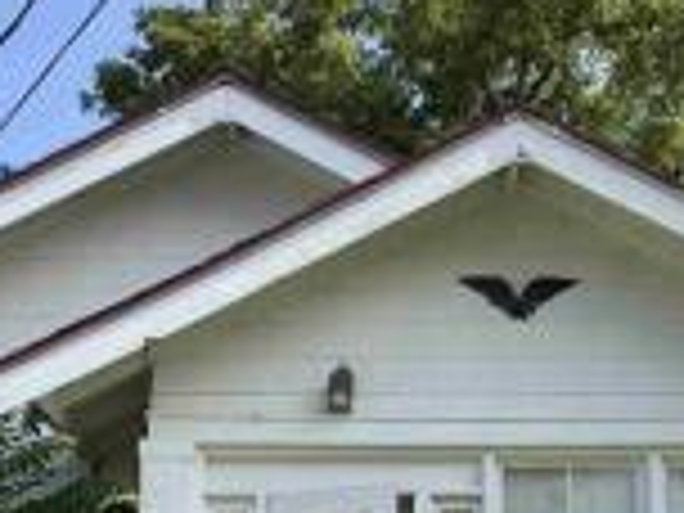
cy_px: 580
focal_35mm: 63
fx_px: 1245
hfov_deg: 30.7
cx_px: 374
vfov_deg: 21.9
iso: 80
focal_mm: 6.76
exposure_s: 1/2370
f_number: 1.78
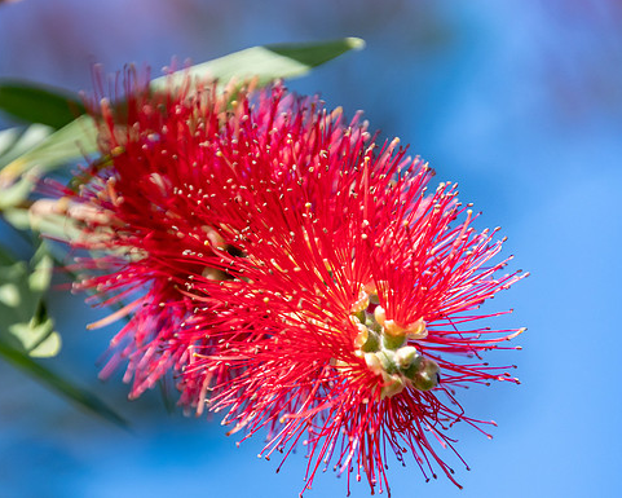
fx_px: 13533
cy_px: 241
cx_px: 188
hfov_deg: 2.6
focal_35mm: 735
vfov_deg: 2.1
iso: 400
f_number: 6.3
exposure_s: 1/1250
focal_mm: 370
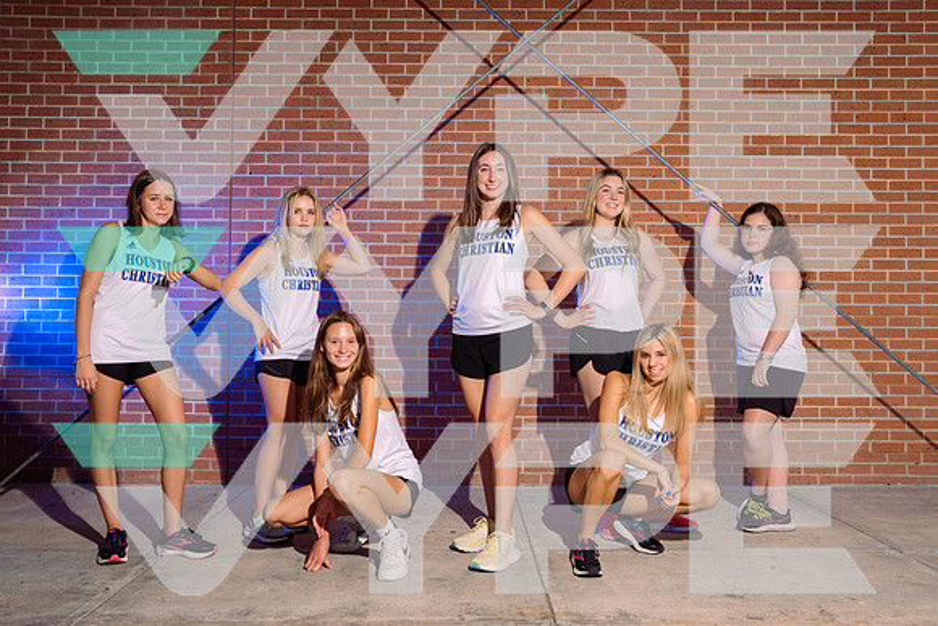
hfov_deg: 57.2
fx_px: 860
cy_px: 313
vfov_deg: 40.0
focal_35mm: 33
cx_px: 469
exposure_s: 1/250
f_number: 8
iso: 100
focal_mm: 33
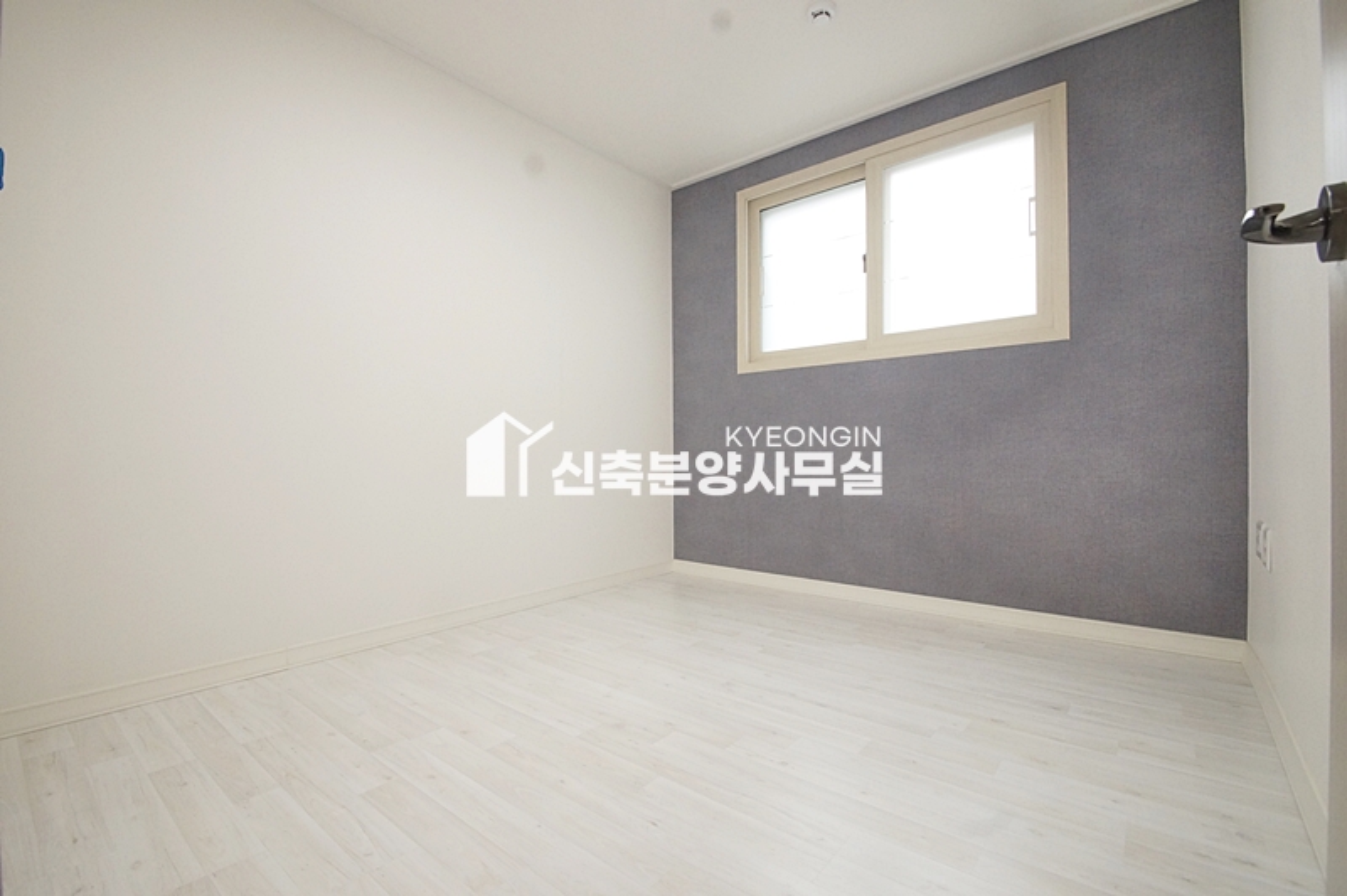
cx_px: 674
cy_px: 448
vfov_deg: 77.2
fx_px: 561
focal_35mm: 15
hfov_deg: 100.4
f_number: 9
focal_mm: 10
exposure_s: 1/40
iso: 1600
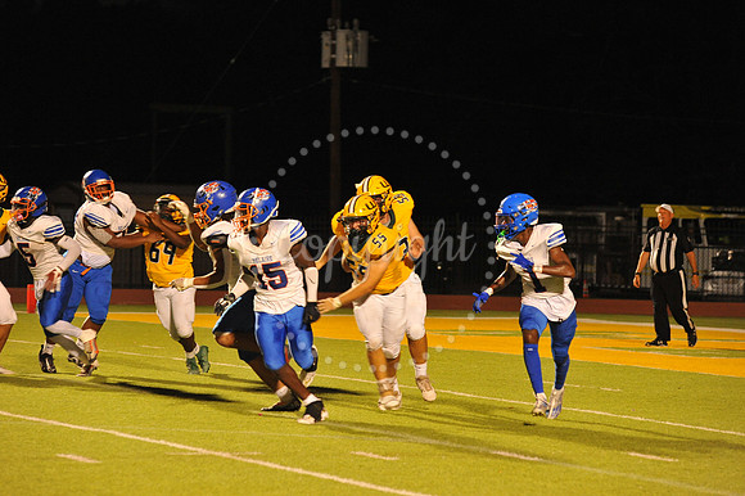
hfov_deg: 12.1
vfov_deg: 8.1
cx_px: 372
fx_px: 3516
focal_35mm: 170
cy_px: 248
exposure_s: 1/160
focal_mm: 170
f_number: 5.6
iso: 3200
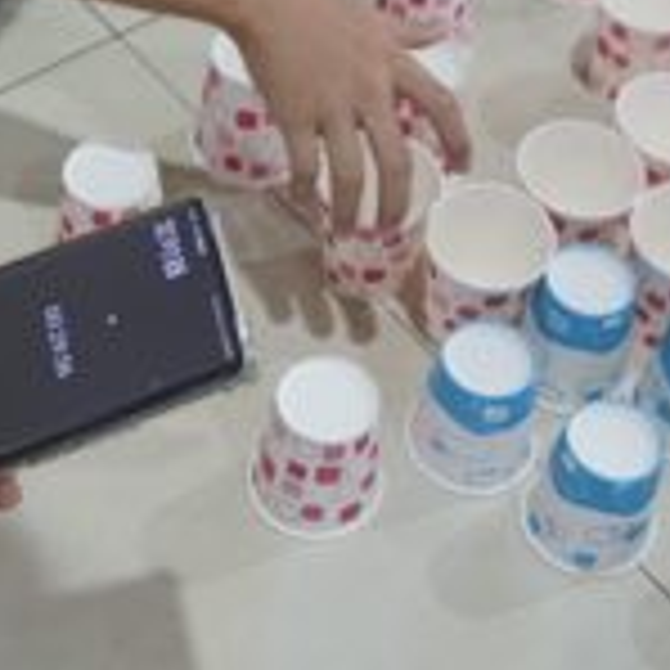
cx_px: 310
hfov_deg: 21.1
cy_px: 243
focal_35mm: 82
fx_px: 1796
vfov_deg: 21.1
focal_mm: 20
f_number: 4
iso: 1000
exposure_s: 1/160
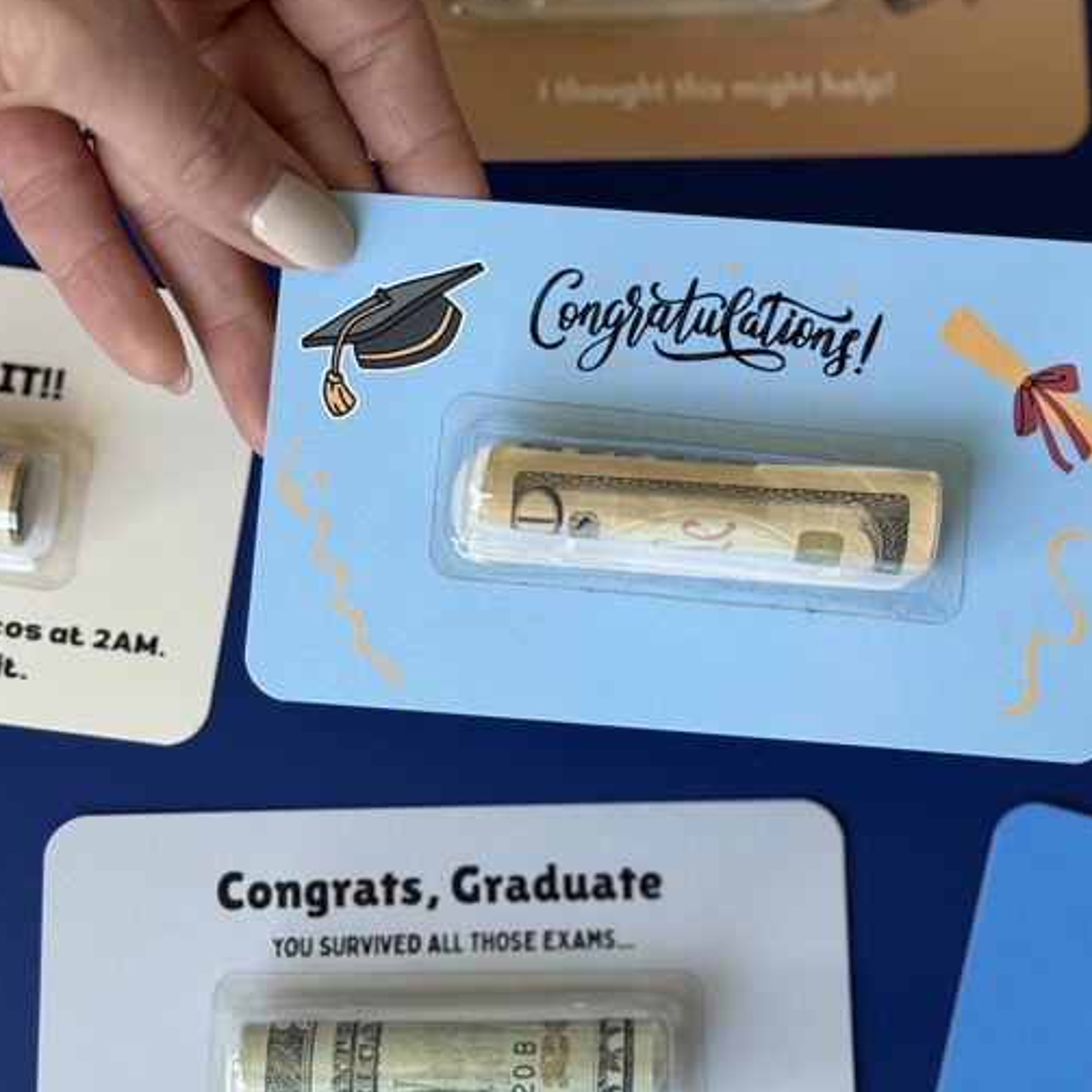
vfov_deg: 29.1
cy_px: 555
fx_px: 2106
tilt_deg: -79.1
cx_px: 575
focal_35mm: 59
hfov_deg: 29.1
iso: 64
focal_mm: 6.76
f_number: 1.78
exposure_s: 1/154
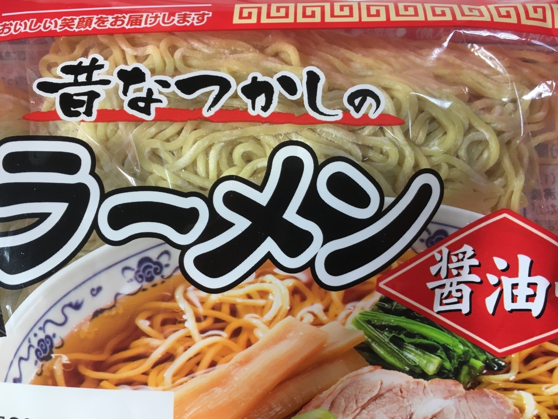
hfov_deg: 61.7
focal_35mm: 29
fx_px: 467
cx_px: 279
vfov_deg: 48.2
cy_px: 210
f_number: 2.2
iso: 25
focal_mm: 4.15
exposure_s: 1/33
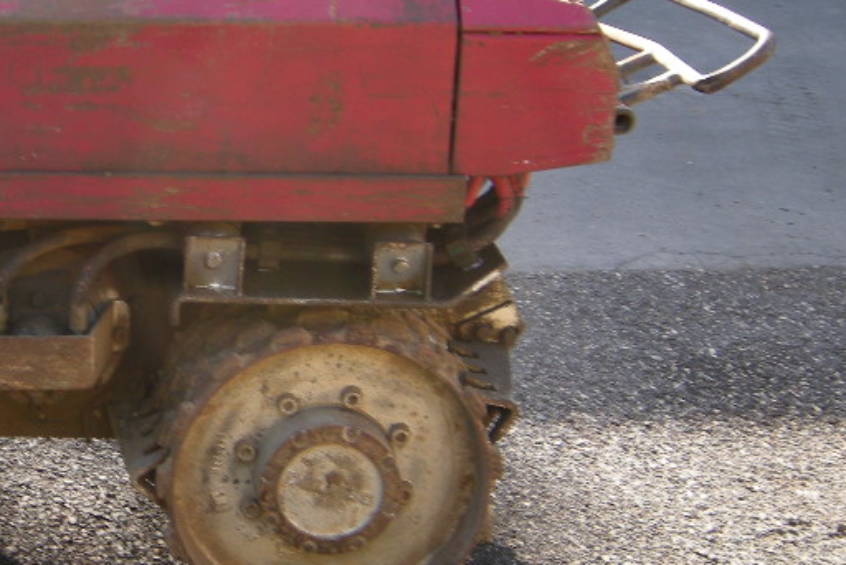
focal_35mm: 79
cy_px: 266
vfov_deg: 17.3
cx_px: 89
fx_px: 1857
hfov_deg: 24.9
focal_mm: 6.3
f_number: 3.2
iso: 64
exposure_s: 1/100
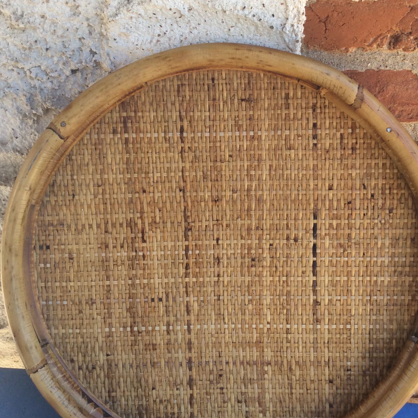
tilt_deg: -33.8
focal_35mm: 49
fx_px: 669
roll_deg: -2.1
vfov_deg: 34.7
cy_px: 215
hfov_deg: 34.6
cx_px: 252
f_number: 2.4
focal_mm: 3.3
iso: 32
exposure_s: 1/163
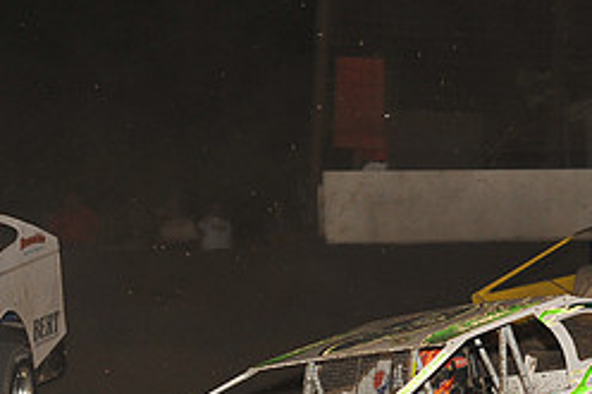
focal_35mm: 187
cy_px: 334
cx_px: 272
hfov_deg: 11.0
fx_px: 3073
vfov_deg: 7.3
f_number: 6.3
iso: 1000
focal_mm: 80
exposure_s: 1/320
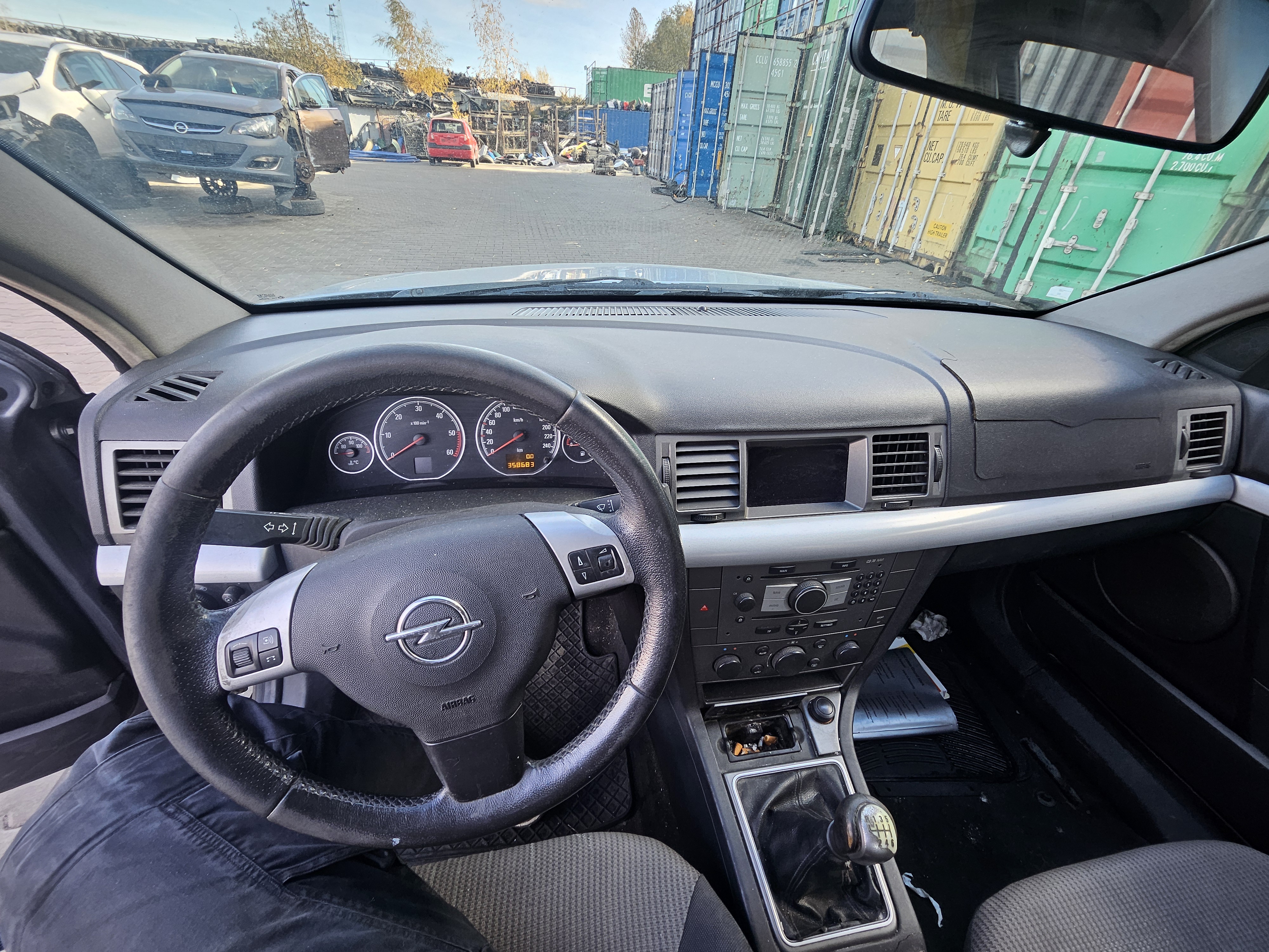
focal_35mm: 13
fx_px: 477
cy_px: 476
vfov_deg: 89.9
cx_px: 634
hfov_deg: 106.2
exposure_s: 1/50
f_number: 2.2
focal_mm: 1.7
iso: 32
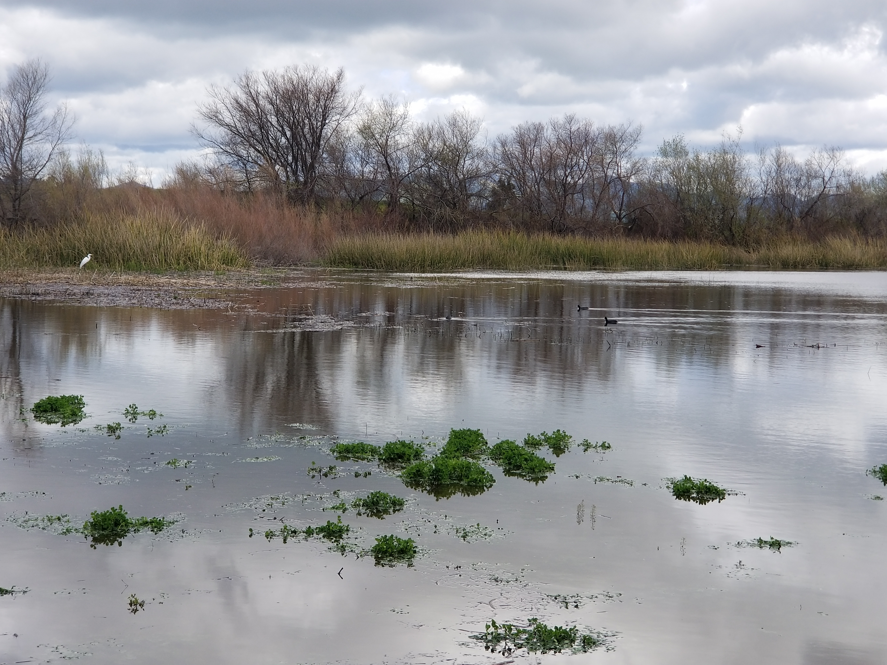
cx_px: 444
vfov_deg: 28.0
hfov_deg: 36.8
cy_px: 332
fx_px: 1332
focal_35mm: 52
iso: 25
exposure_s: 1/530
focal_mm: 6
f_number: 2.4
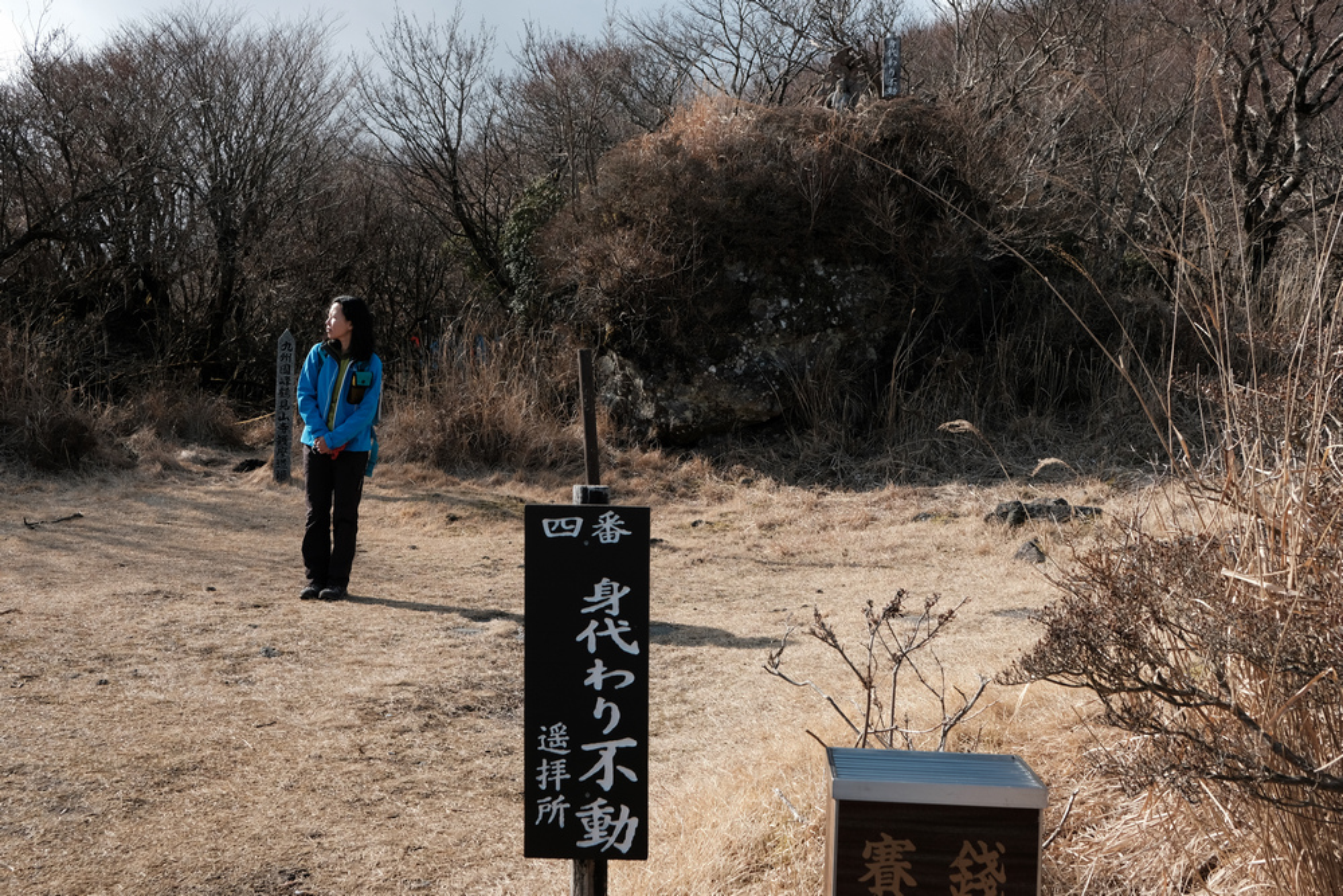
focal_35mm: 35
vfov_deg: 37.9
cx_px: 672
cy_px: 448
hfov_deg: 54.4
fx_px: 1306
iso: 250
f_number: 8
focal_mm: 23
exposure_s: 1/350
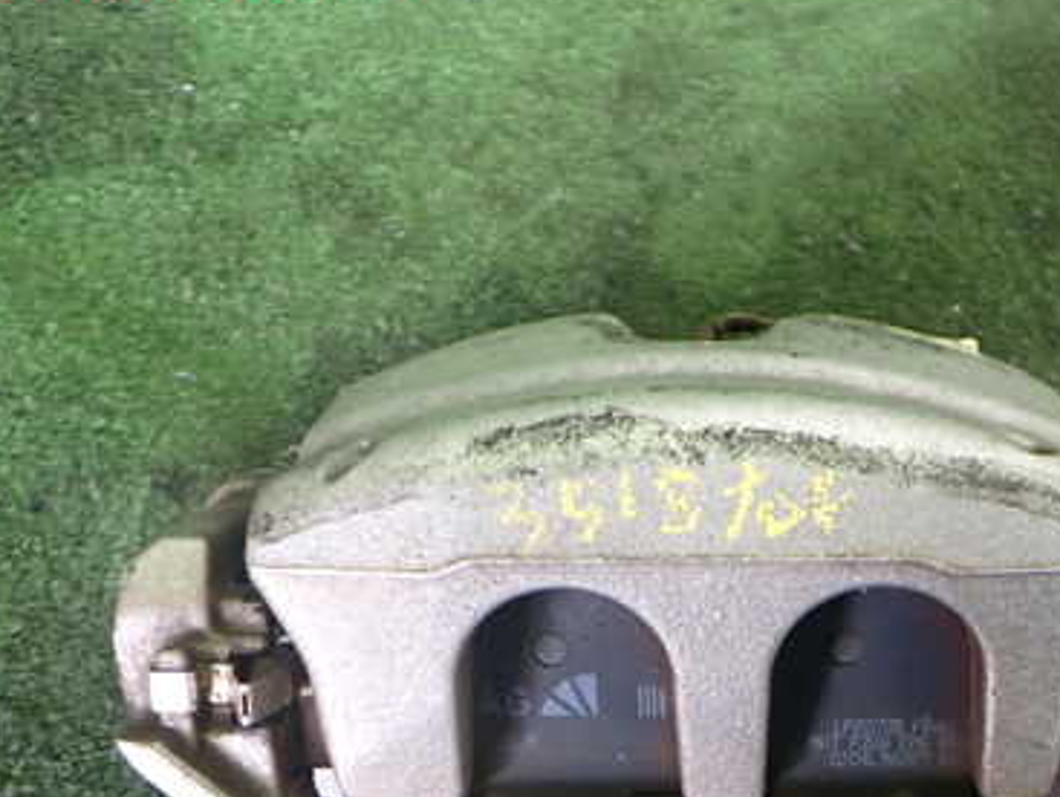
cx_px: 739
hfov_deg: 38.3
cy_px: 583
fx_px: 1502
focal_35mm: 49
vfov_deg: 29.3
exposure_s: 1/30
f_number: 2.3
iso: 400
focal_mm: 5.4
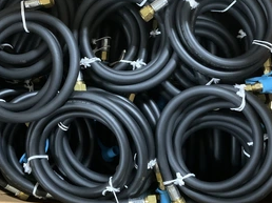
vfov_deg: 32.1
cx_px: 115
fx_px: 353
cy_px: 85
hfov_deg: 42.0
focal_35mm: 45
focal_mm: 3
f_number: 1.8
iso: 500
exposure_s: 1/24
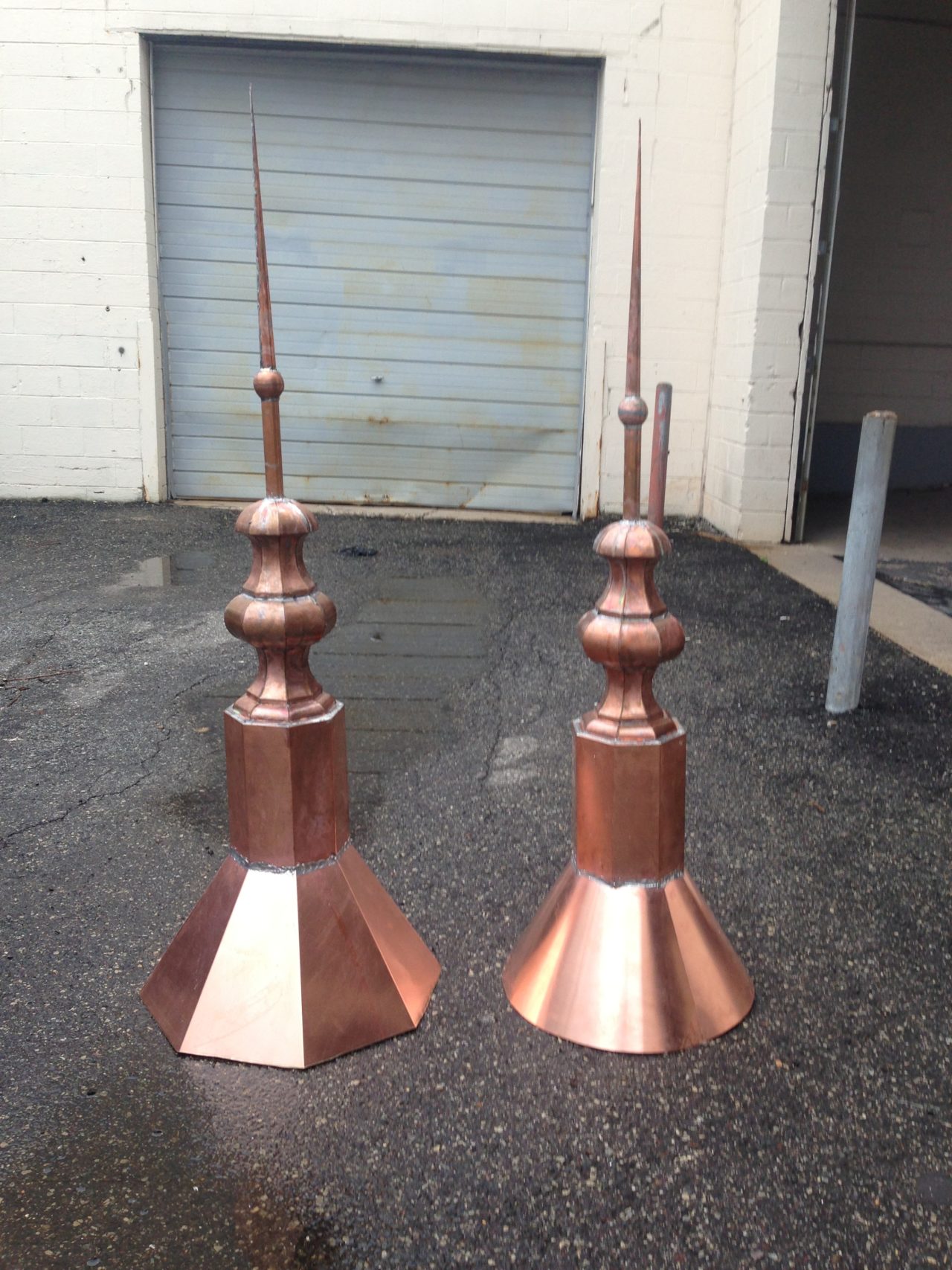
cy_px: 635
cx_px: 476
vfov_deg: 55.4
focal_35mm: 33
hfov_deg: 42.9
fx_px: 1210
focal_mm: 4.13
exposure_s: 1/120
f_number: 2.4
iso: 64
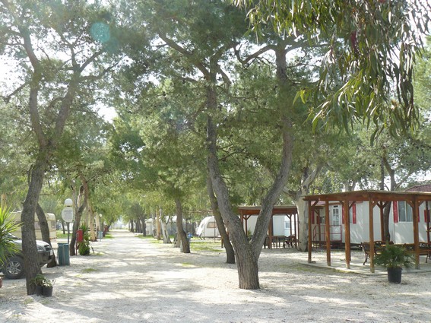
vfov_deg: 39.6
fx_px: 448
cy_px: 162
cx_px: 216
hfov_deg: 51.4
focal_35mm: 36
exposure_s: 1/160
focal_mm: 6
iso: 100
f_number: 4
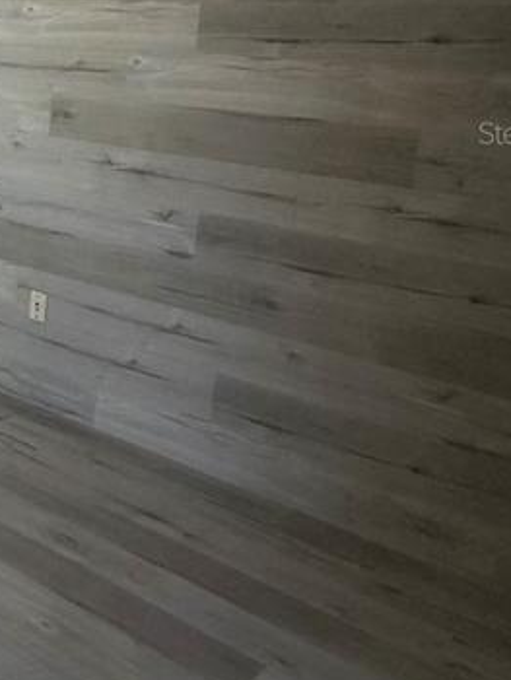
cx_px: -258
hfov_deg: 23.9
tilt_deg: -6.4
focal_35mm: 48
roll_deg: -2.0
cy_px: 132
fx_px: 944
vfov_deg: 38.1
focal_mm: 2.22
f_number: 2.2
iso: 250
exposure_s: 1/121
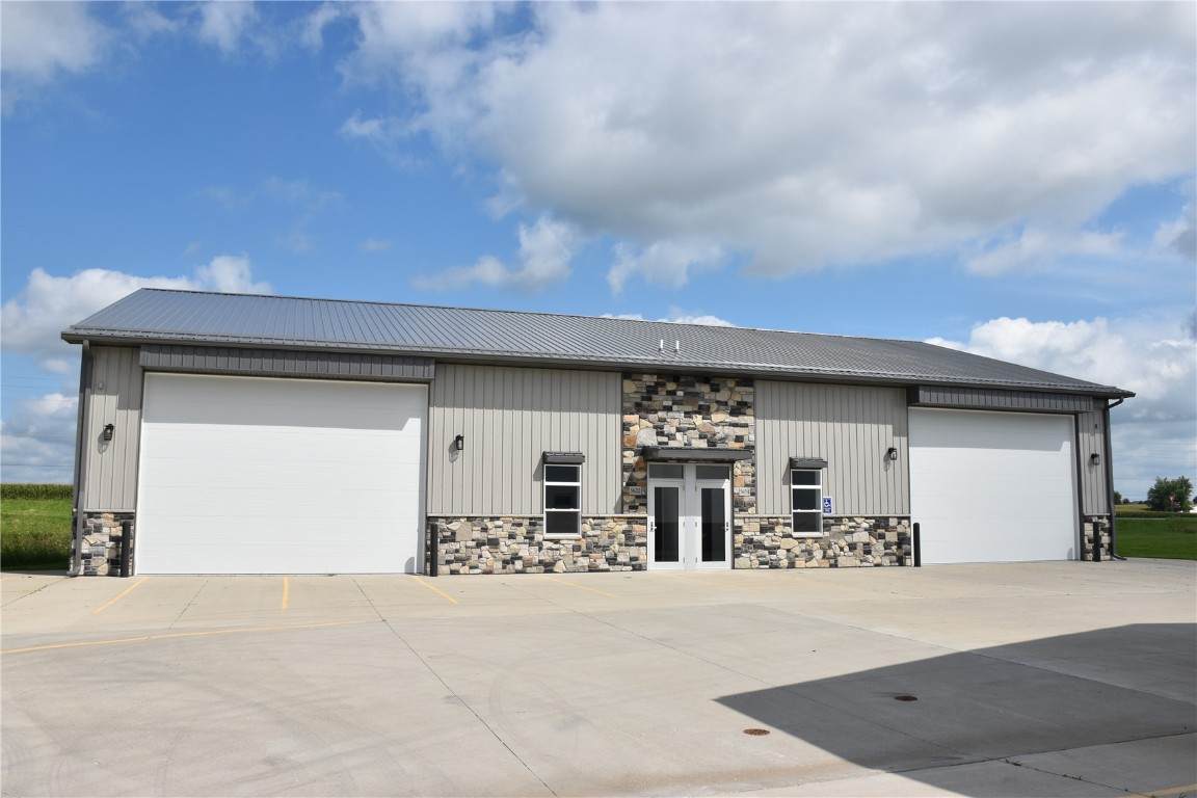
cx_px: 598
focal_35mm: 27
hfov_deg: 67.4
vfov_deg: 47.9
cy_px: 399
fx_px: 898
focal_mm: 18
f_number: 11
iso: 200
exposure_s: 1/500
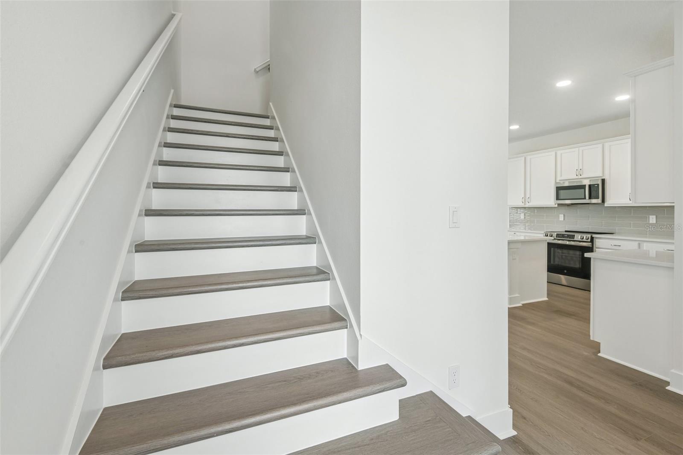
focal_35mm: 16
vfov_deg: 73.7
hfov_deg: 96.7
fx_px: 303
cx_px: 342
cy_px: 228
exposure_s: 1/60
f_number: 8
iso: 400
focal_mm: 16
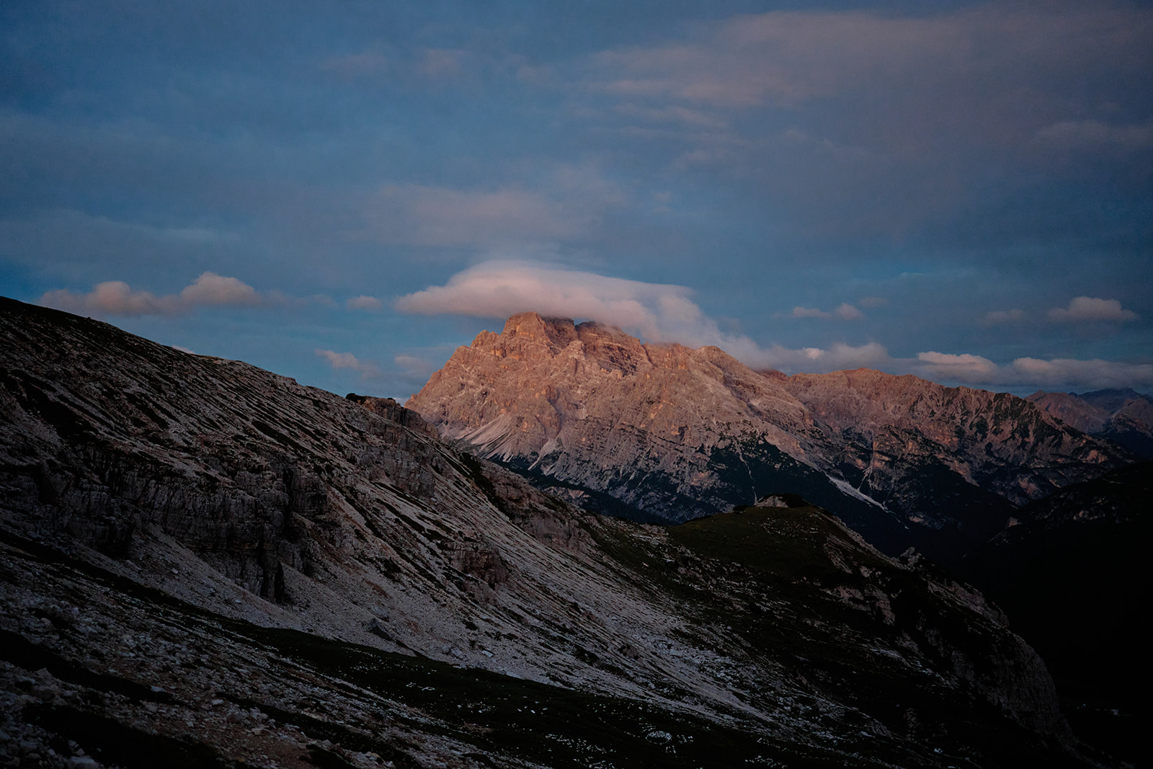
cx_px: 576
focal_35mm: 35
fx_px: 1121
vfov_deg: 37.9
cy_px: 384
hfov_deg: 54.4
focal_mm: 23
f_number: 1.4
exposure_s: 1/100
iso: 800
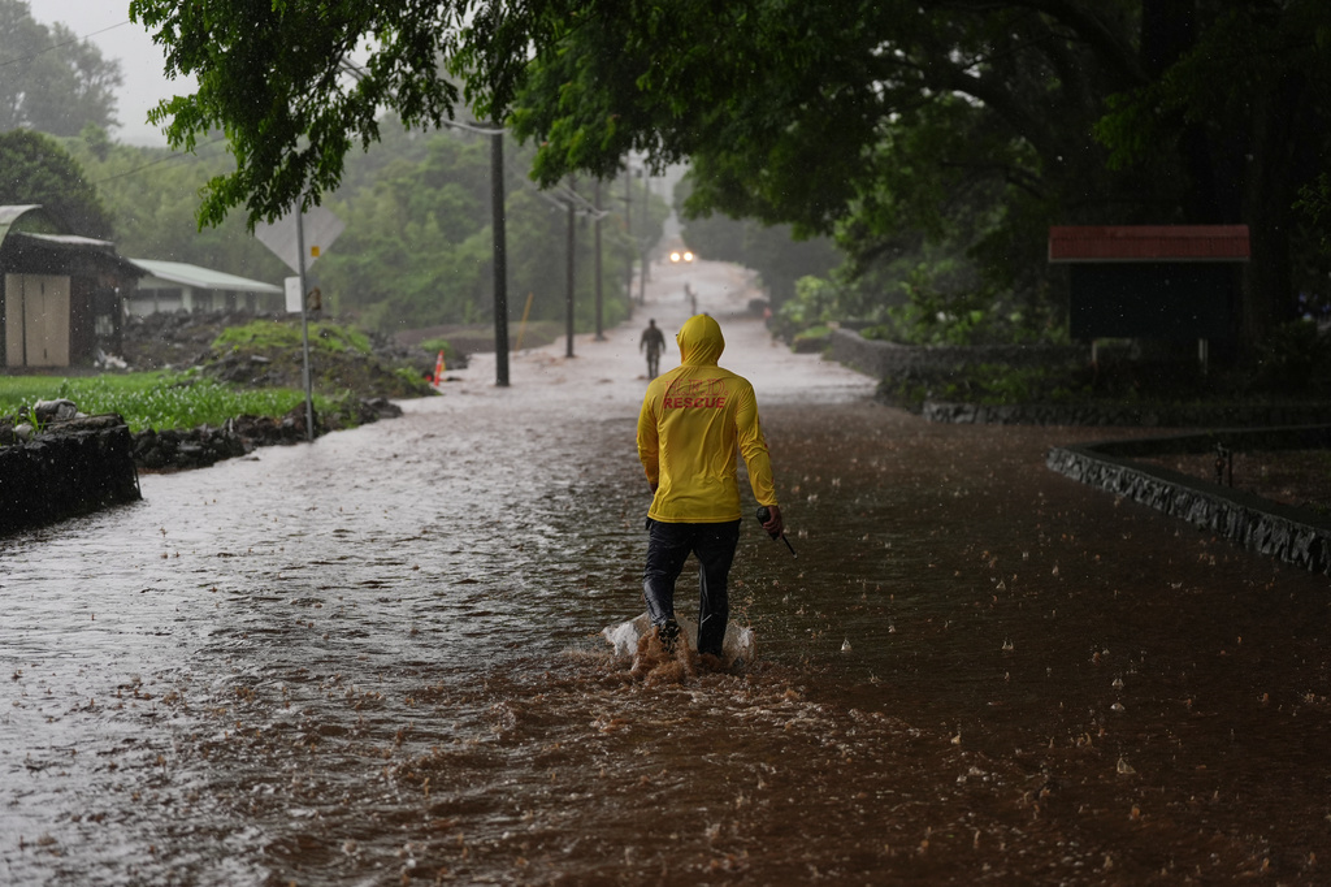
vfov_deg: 17.3
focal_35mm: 79
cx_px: 666
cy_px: 444
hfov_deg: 25.7
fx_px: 2920
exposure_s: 1/2000
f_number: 2.8
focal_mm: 79
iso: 500
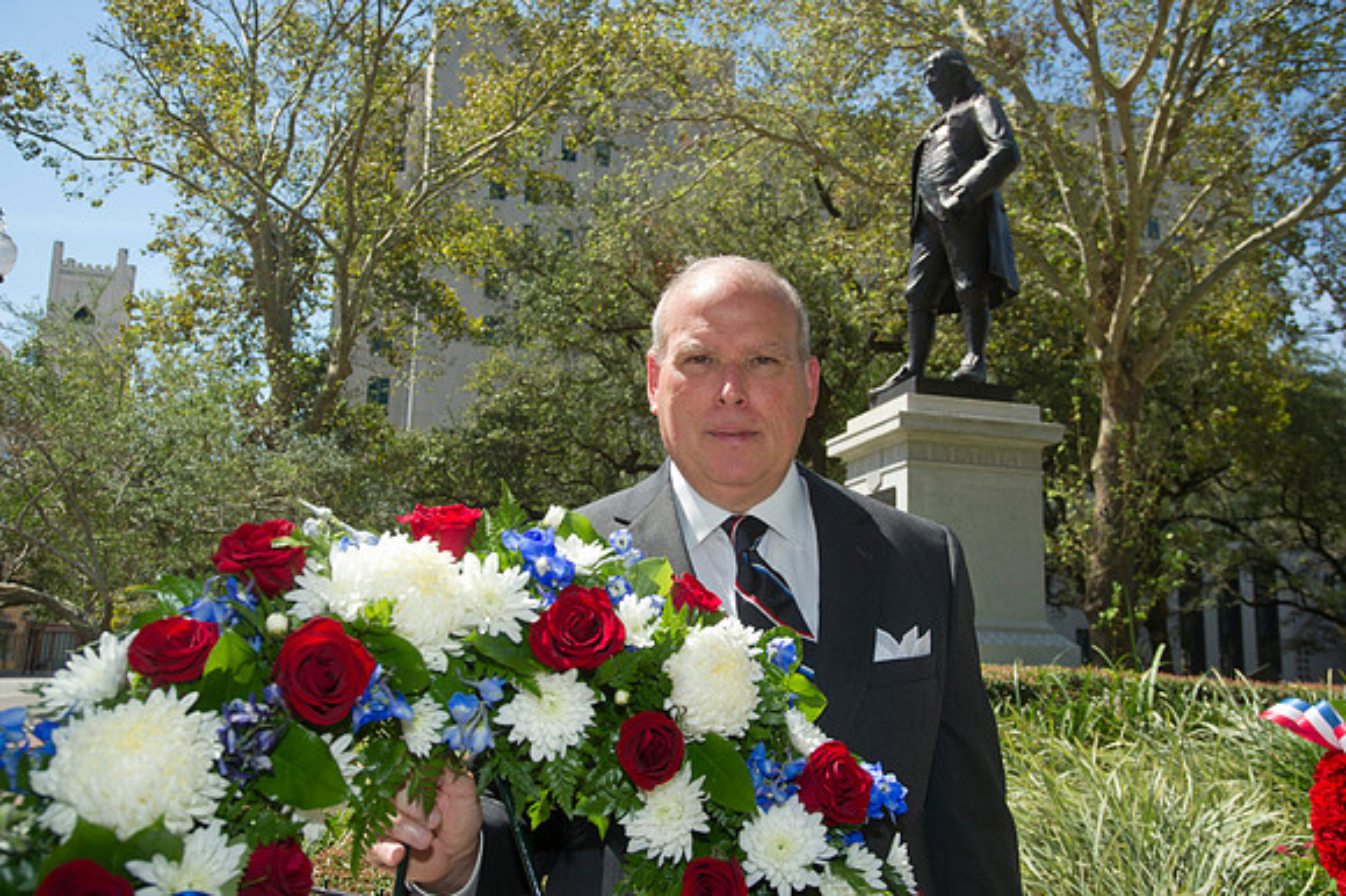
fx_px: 1270
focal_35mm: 34
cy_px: 448
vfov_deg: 38.8
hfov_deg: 55.8
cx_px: 673
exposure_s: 1/250
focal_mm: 34
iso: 200
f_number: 8
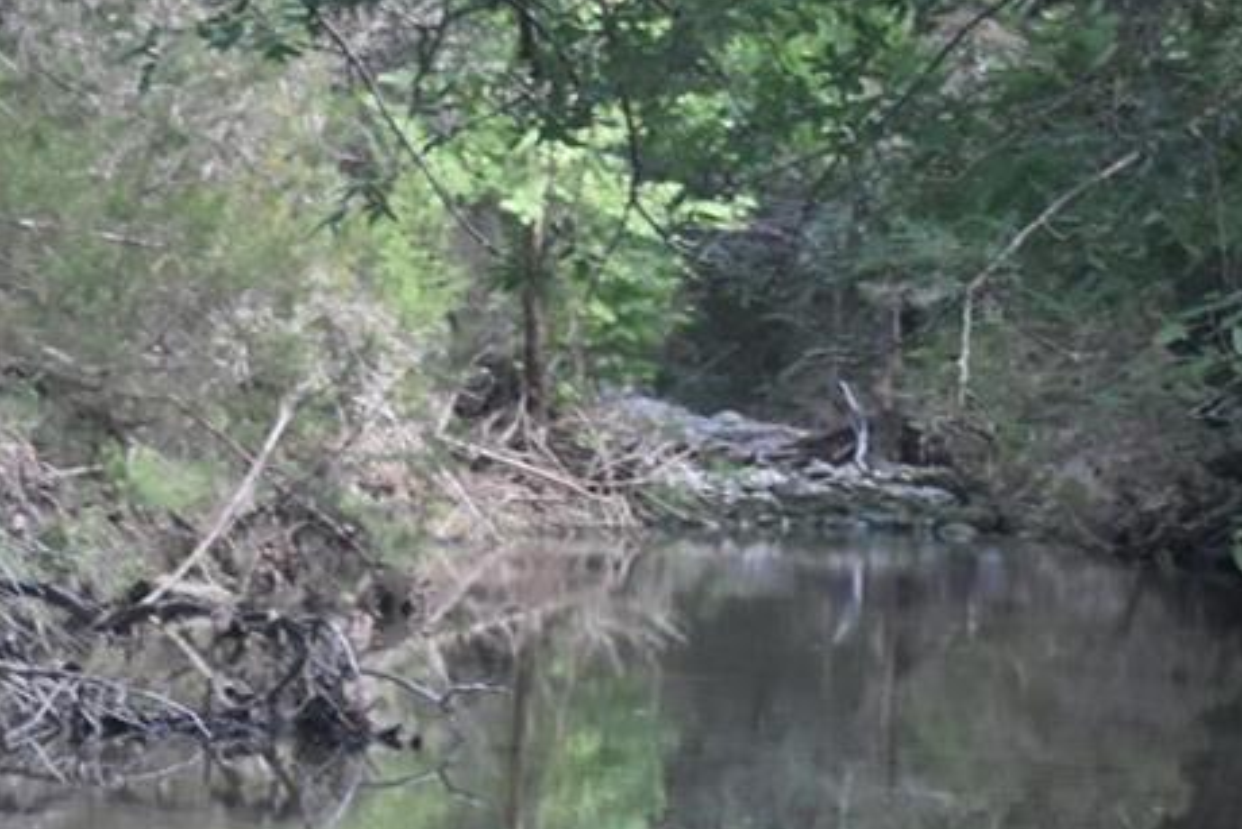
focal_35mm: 187
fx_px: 6453
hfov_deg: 11.0
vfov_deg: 7.3
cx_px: 599
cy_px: 577
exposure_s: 1/160
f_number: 4.5
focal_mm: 28
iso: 800
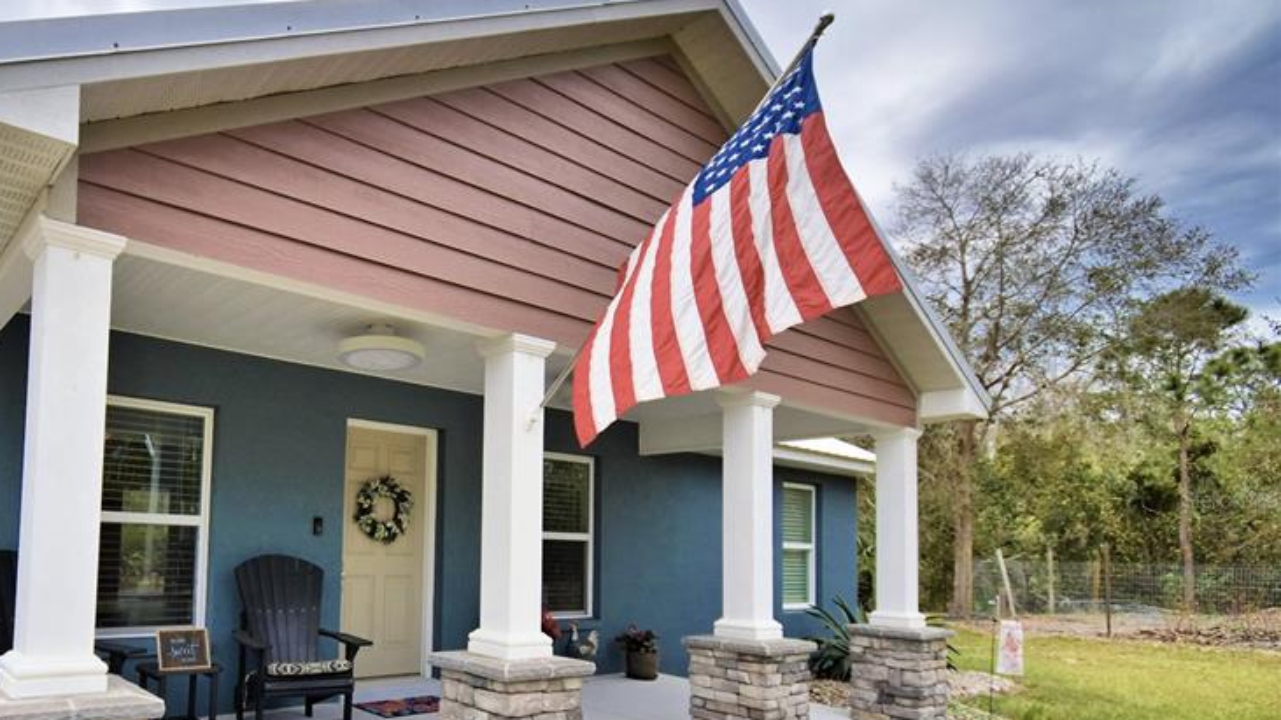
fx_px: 747
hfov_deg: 77.5
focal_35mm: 22
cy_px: 499
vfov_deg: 50.2
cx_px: 386
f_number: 4.5
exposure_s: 1/500
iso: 100
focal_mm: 10
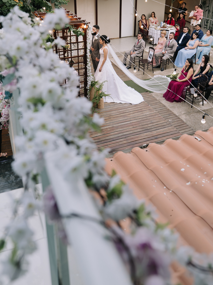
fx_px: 295
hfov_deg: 39.7
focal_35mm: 36
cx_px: 110
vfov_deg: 50.7
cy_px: 104
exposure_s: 1/160
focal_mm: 24
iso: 320
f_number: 2.8
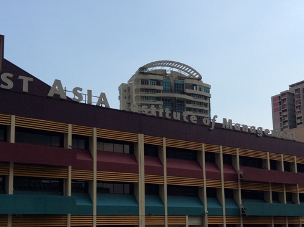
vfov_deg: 27.2
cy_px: 162
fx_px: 465
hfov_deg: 36.1
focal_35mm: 53
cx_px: 179
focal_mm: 3.3
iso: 32
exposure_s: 1/1506
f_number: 2.4
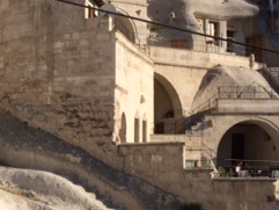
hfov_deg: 24.0
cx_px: -9
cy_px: 189
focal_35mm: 77
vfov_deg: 18.8
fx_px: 621
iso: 32
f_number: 2.2
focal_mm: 4.15
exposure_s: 1/2415
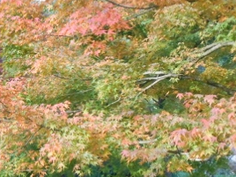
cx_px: 33
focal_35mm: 98
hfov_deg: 19.7
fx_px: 668
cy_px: 144
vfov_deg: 15.0
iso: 800
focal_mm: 7.2
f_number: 3.9
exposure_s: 1/160
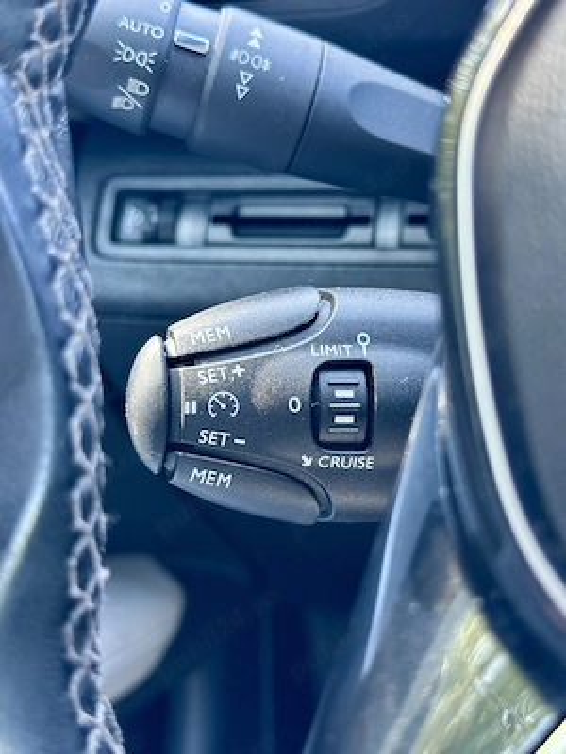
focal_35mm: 48
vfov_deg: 39.7
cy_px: 377
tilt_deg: -19.8
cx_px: 283
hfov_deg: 30.3
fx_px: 1046
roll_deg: +0.8
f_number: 1.78
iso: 200
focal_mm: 6.86
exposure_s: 1/60
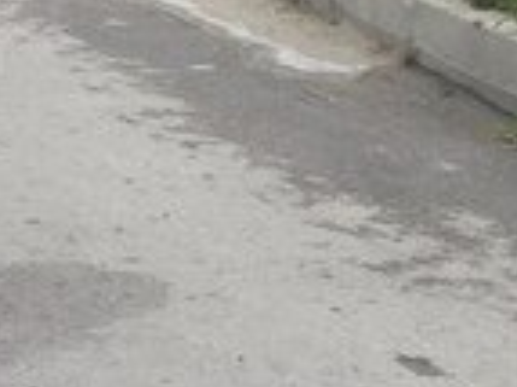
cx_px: -589
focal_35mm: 129
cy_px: 78
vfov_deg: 11.4
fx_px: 1925
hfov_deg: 12.9
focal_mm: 3.7
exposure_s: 1/737
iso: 40
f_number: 1.9
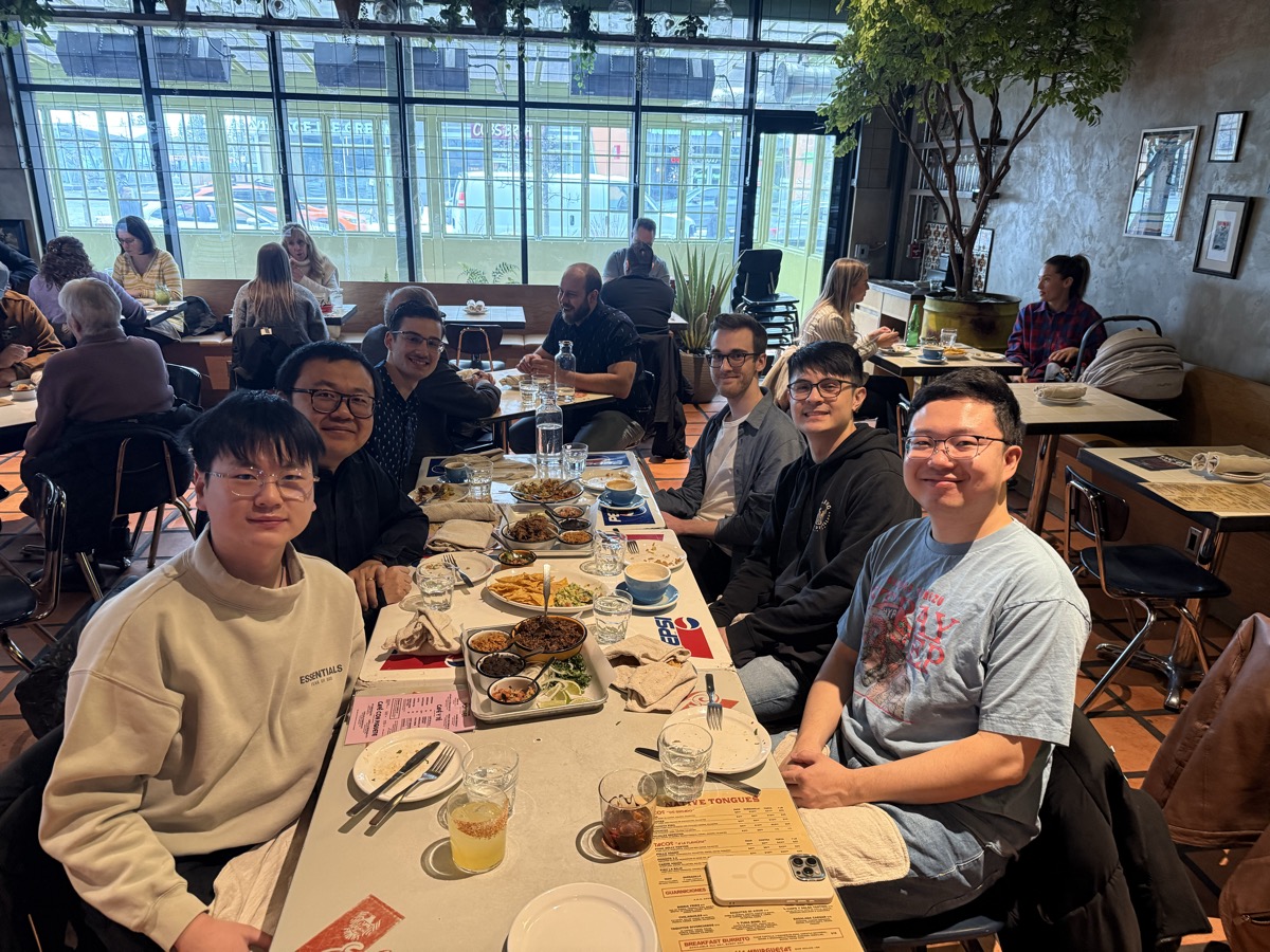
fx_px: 881
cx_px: 635
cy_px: 476
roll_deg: -0.2
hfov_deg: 71.6
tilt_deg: -17.6
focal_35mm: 24
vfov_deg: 56.8
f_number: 1.78
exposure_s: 1/60
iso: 400
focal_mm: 6.76
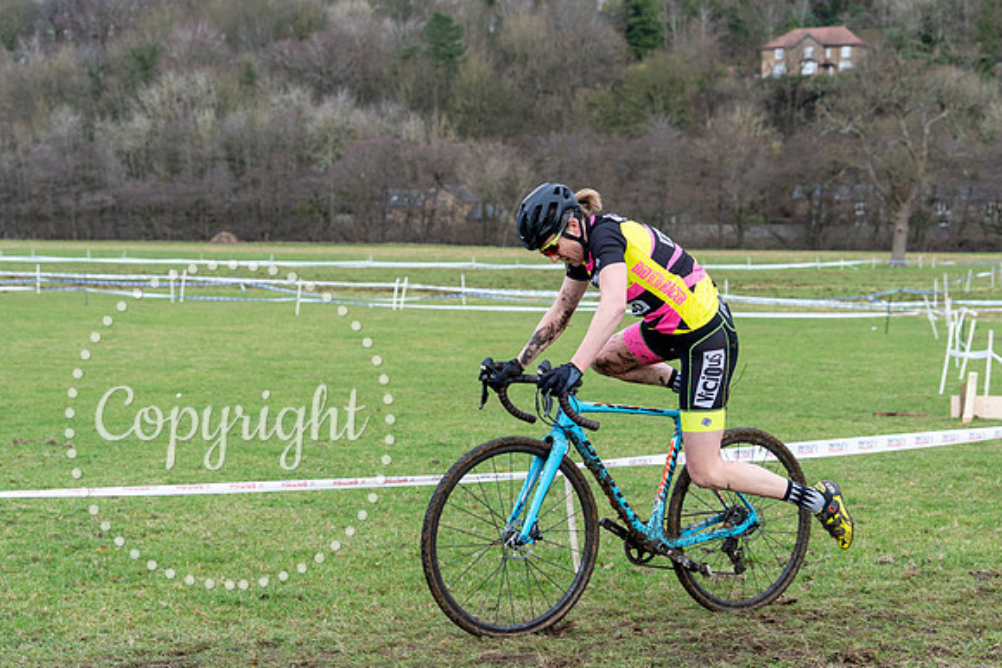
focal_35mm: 67
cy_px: 363
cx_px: 548
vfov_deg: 20.3
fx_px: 1866
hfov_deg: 30.0
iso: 500
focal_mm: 48
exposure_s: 1/640
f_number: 3.5
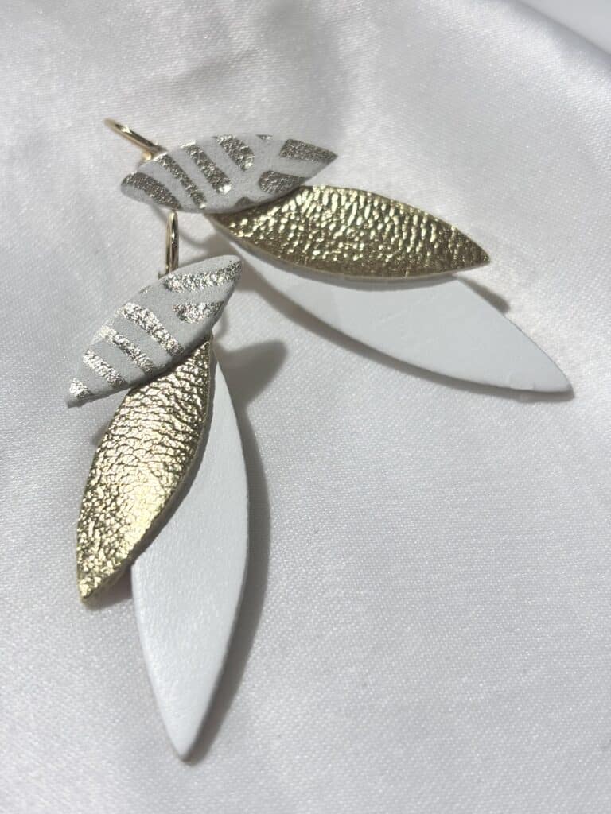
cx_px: 306
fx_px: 1224
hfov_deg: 28.0
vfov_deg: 36.8
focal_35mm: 52
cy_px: 407
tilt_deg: -53.4
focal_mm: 5.96
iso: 32
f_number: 1.6
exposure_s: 1/345
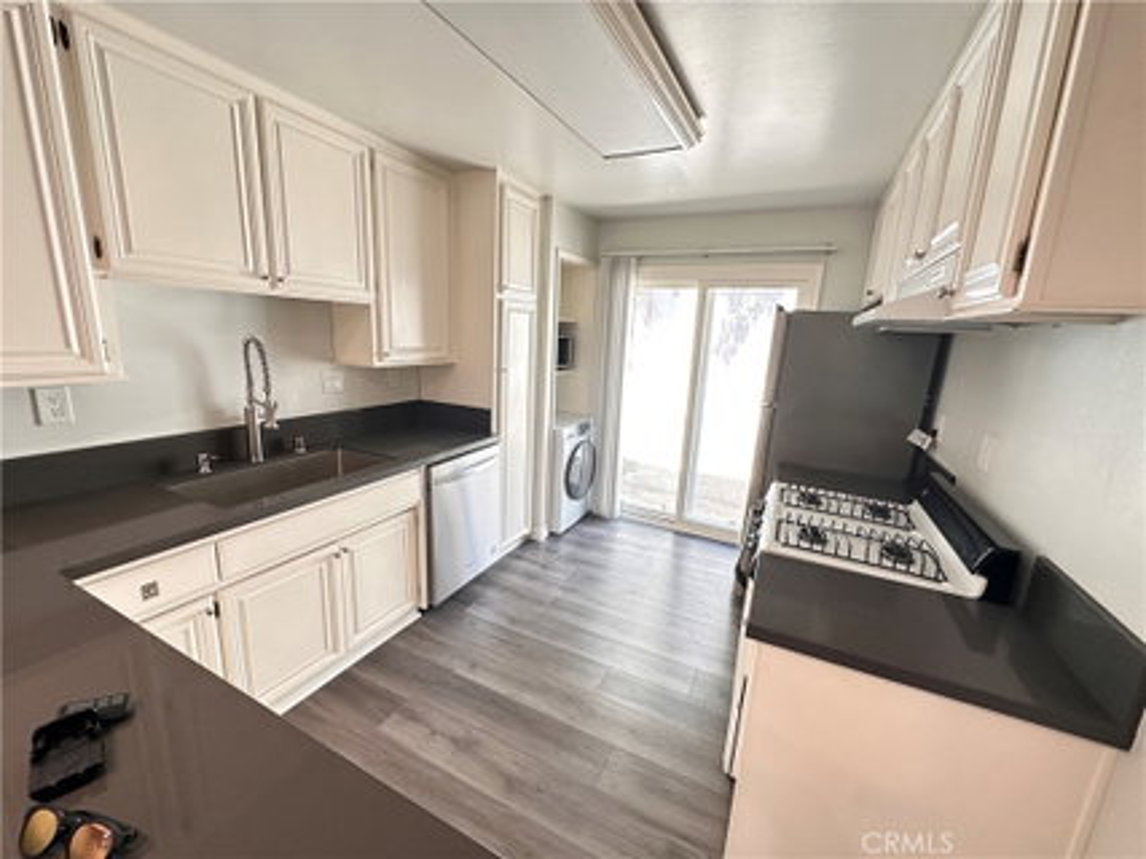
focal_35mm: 14
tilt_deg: -12.0
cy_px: 430
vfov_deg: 85.6
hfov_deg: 102.1
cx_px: 573
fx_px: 463
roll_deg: -3.1
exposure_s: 1/60
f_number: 2.2
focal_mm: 2.22
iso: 200
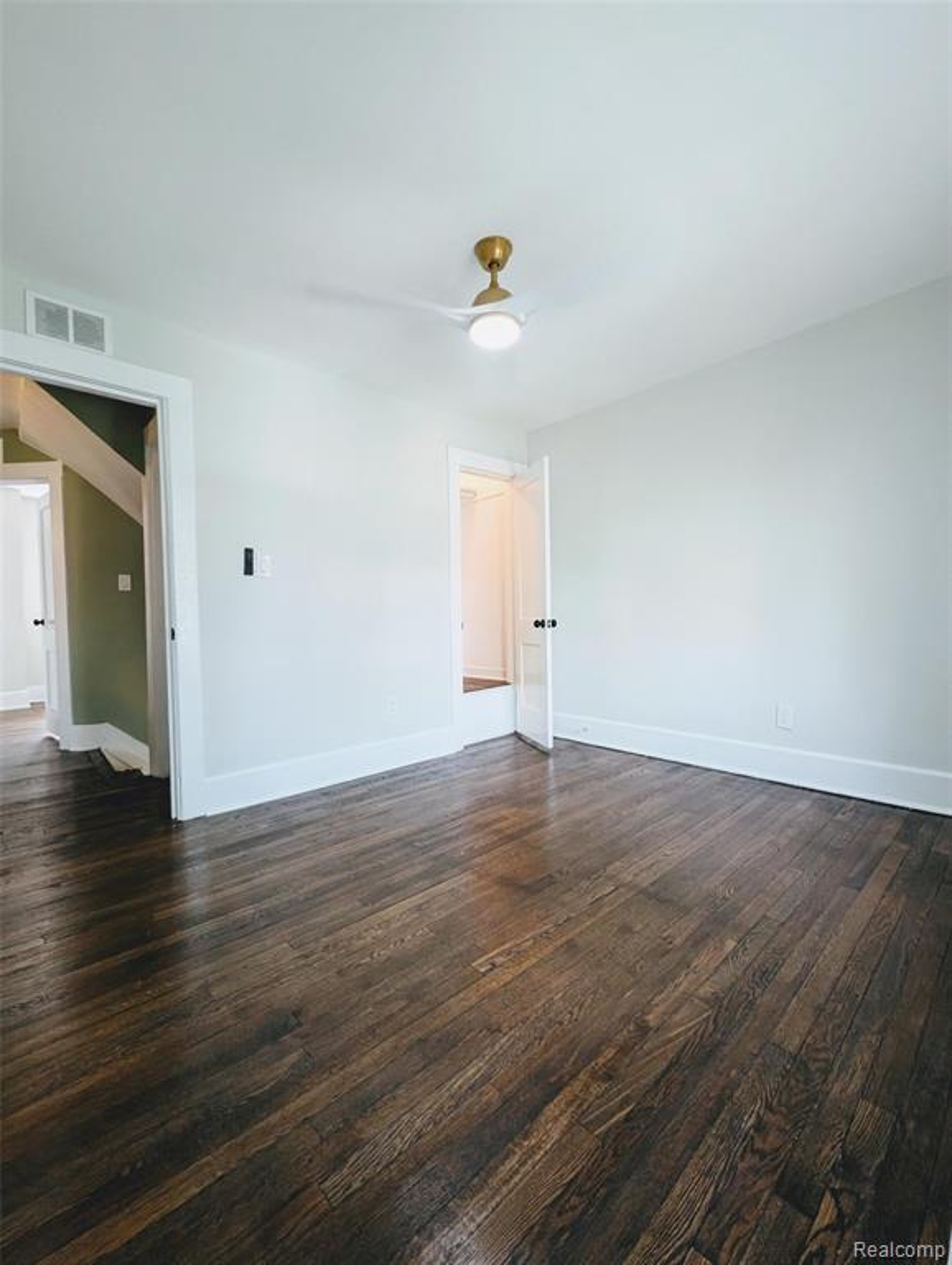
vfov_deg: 106.1
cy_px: 632
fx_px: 476
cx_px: 476
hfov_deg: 90.0
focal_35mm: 13
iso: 286
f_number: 2.2
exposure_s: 1/120
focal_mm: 1.95
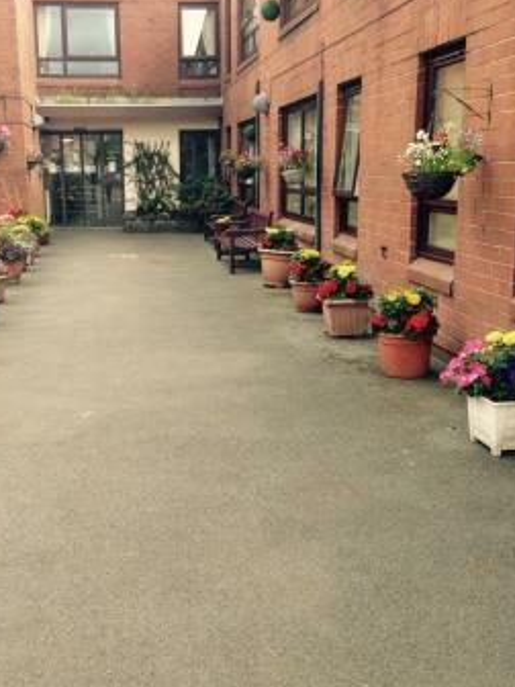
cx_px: 188
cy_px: 346
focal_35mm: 44
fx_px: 873
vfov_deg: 42.9
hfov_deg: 32.7
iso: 50
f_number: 2.4
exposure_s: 1/201
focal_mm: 4.12
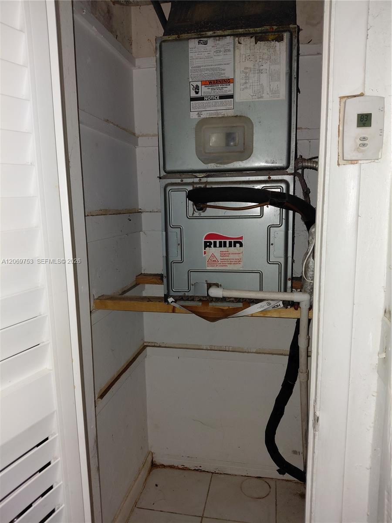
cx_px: 196
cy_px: 262
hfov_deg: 54.9
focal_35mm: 25
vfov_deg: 69.4
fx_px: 377
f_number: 1.8
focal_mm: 4.69
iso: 200
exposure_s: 1/60
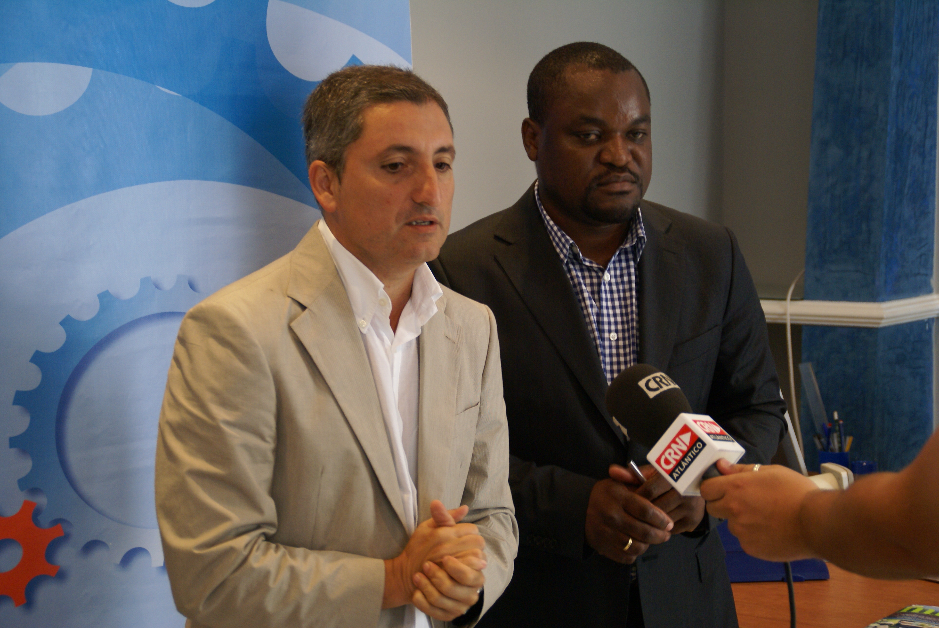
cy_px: 314
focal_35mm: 75
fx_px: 1959
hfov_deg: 27.0
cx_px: 470
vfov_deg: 18.2
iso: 400
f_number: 5
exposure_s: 1/20
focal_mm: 50
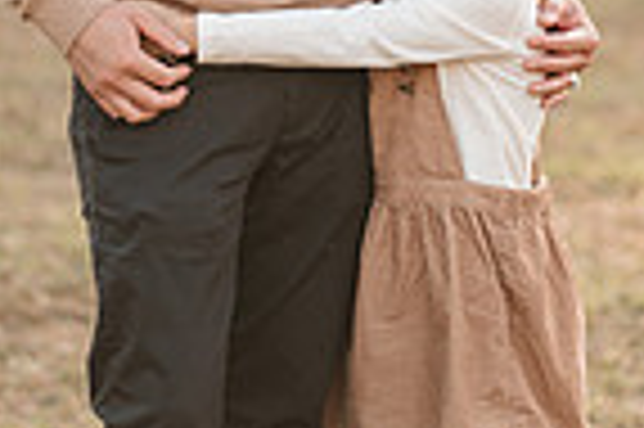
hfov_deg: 7.7
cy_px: -41
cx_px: 311
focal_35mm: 268
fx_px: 4789
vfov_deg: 5.1
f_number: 1.8
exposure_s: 1/400
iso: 80
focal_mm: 85
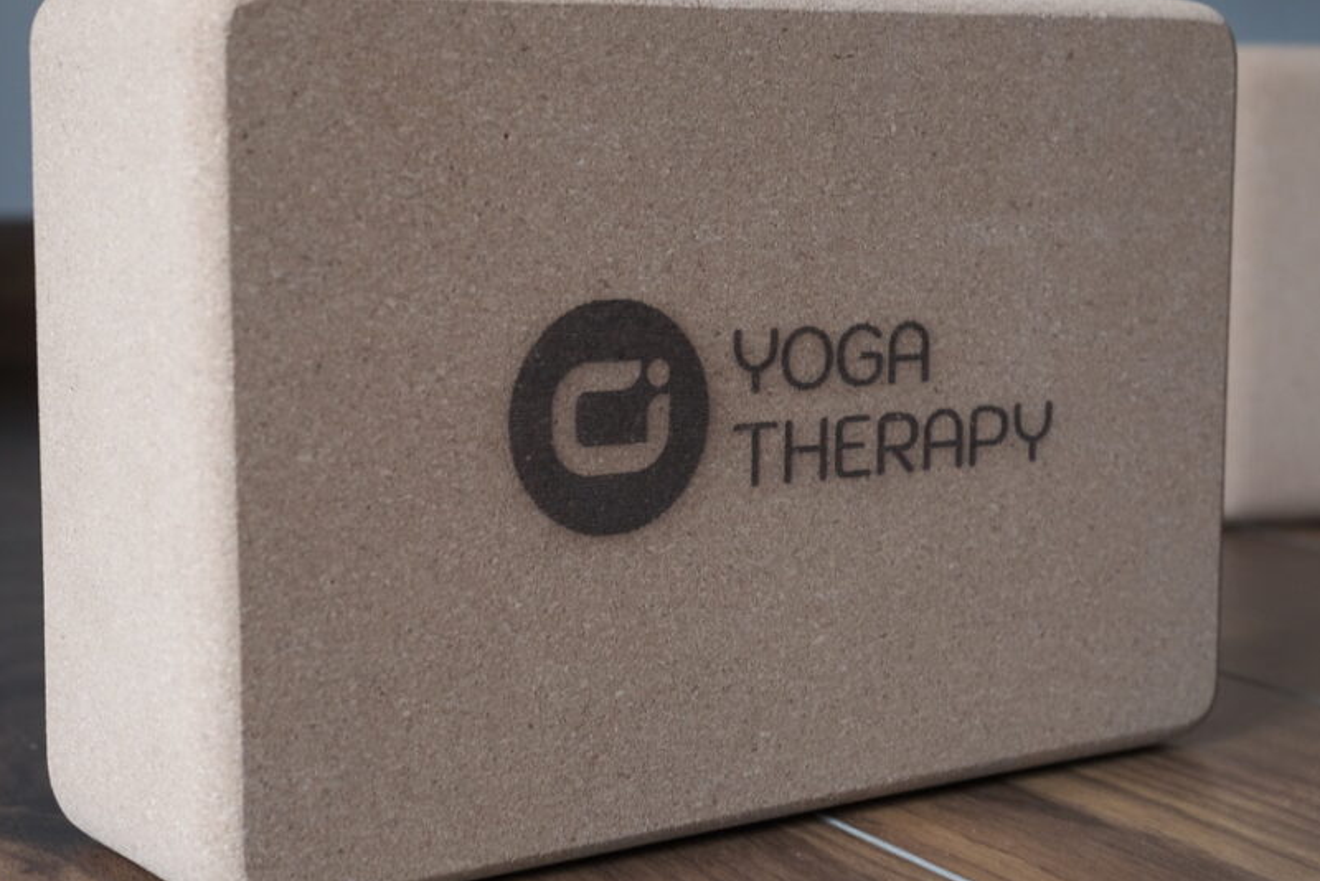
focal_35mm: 64
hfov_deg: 31.4
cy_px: 458
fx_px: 2347
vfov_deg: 21.3
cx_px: 672
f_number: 5.6
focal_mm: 33
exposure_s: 1/100
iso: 1250
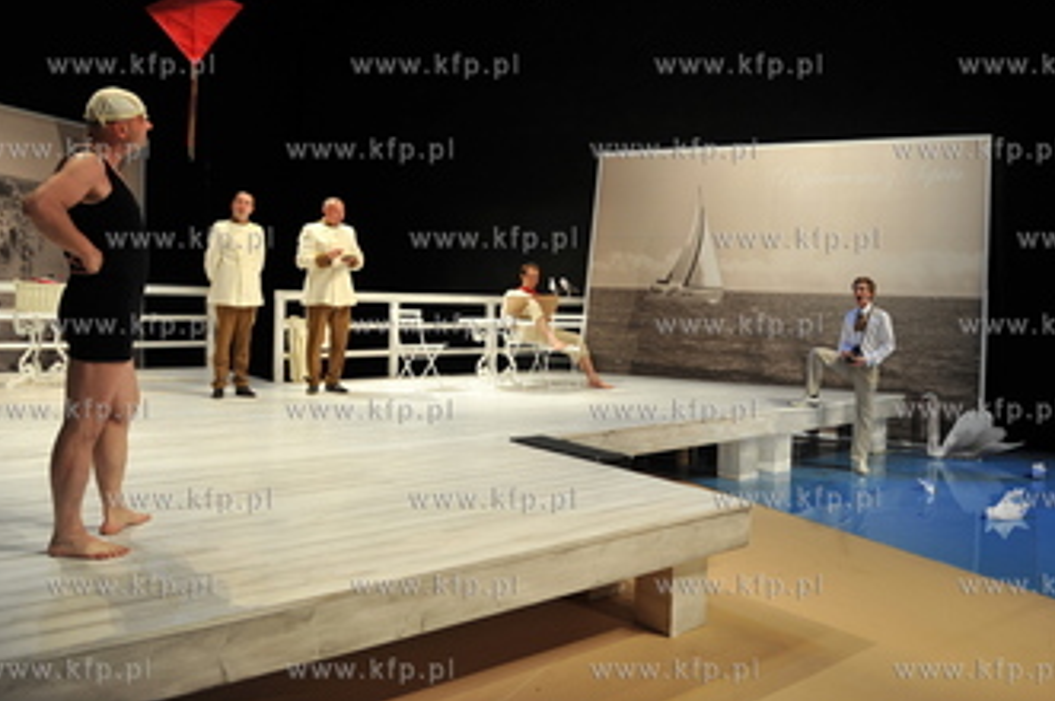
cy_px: 280
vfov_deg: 44.6
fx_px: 849
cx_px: 606
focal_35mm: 29
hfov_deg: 63.4
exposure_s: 1/160
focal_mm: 24
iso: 400
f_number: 2.8
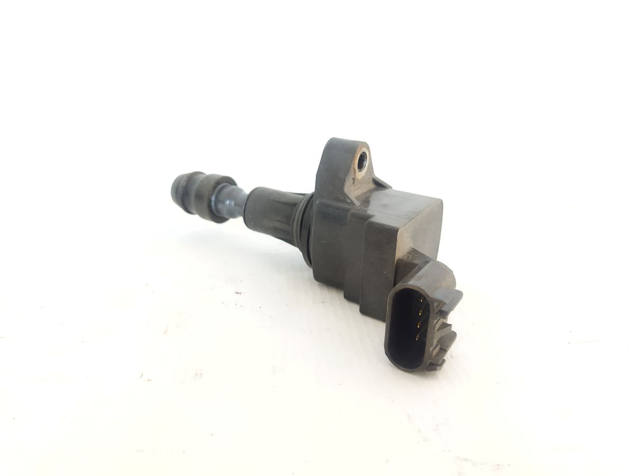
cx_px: 318
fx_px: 495
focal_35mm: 27
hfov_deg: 65.3
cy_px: 238
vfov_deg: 51.4
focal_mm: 4.71
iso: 391
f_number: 1.79
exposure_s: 1/25
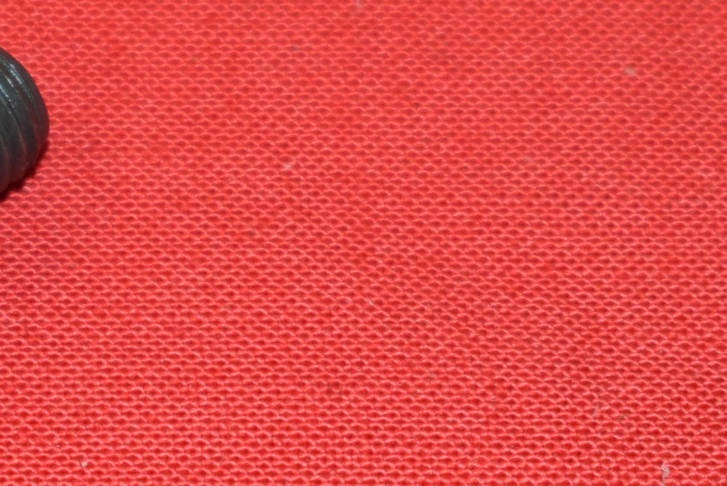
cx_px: -170
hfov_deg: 6.8
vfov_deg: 4.6
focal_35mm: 300
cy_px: 259
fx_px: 6059
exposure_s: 1/60
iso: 800
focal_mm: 55
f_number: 5.6
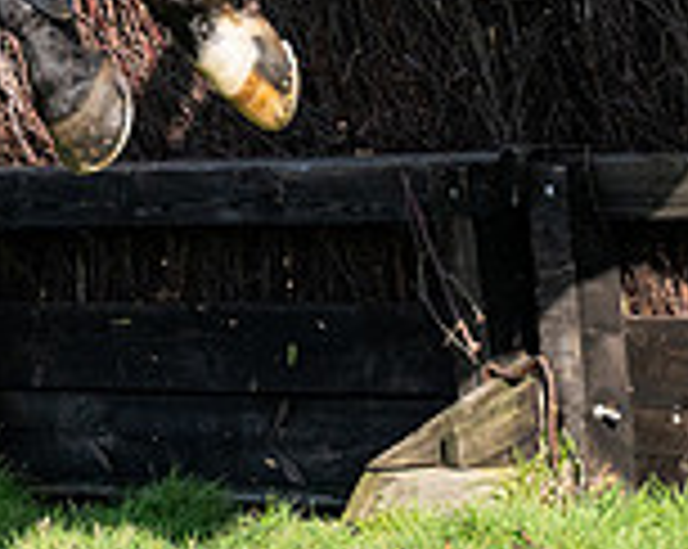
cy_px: -444
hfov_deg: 4.9
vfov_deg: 3.9
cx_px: -193
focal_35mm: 393
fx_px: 7992
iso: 400
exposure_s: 1/4000
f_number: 4
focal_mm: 70
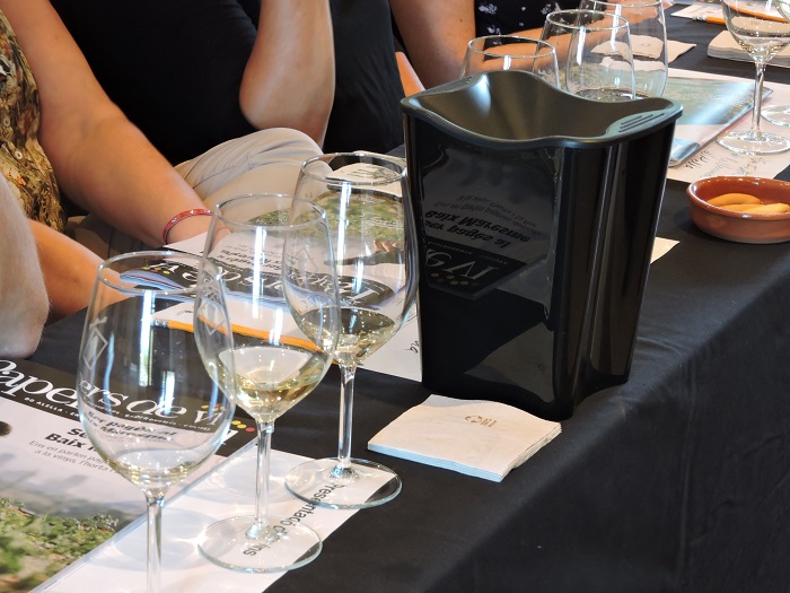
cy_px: 296
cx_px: 395
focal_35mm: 105
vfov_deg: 14.1
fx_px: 2396
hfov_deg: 18.7
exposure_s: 1/15
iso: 560
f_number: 4.8
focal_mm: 18.8
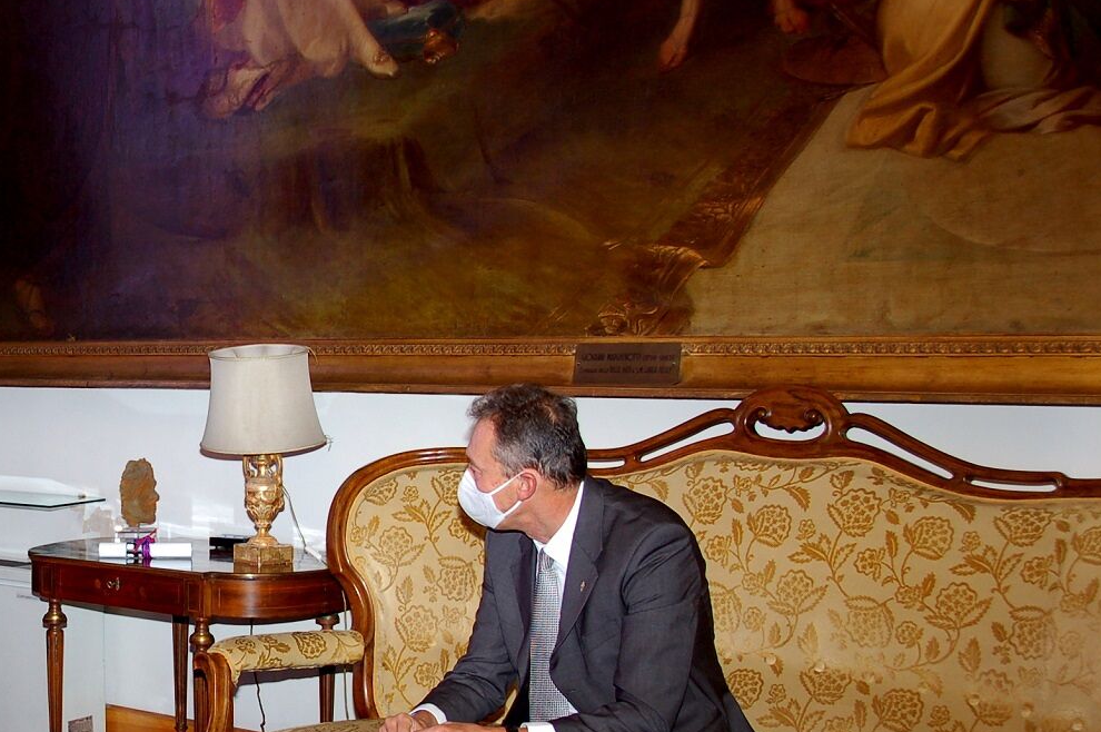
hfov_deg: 29.9
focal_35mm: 64
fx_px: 1955
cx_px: 82
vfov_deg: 21.1
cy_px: 504
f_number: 4
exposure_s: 1/60
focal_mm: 22
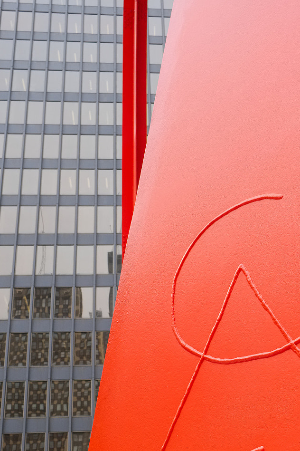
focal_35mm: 59
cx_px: 220
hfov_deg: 22.8
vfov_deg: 32.9
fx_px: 738
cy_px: 366
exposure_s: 1/200
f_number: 8
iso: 800
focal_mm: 23
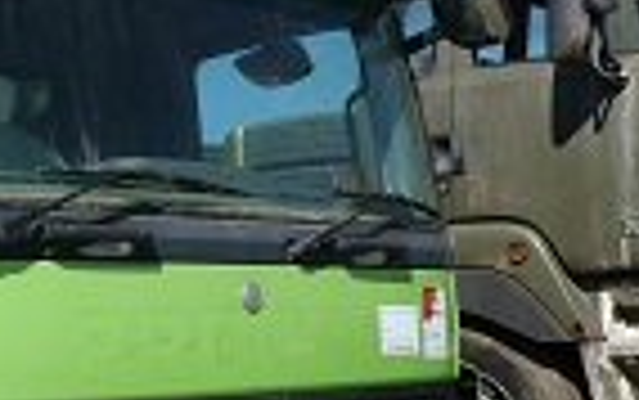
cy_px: 346
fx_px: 1220
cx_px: -104
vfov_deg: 18.4
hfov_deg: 26.5
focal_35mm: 70
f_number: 5
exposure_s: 1/400
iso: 100
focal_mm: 4.3
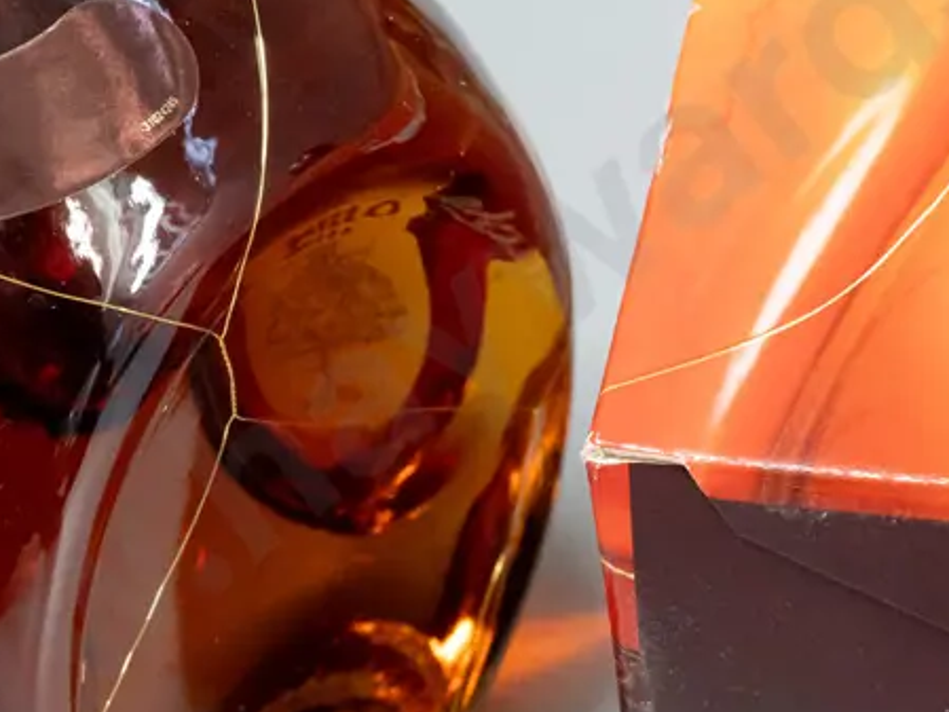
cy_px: 220
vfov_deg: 13.0
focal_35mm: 114
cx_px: 617
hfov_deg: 17.2
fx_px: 3126
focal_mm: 25
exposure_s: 1/100
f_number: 5.6
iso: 3200
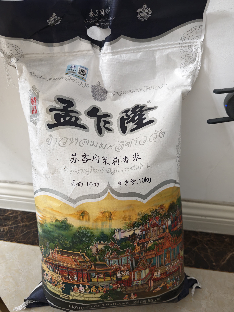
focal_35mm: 23
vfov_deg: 73.9
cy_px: 156
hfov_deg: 58.9
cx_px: 117
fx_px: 207
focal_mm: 6.55
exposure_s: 1/33
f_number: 1.6
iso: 320
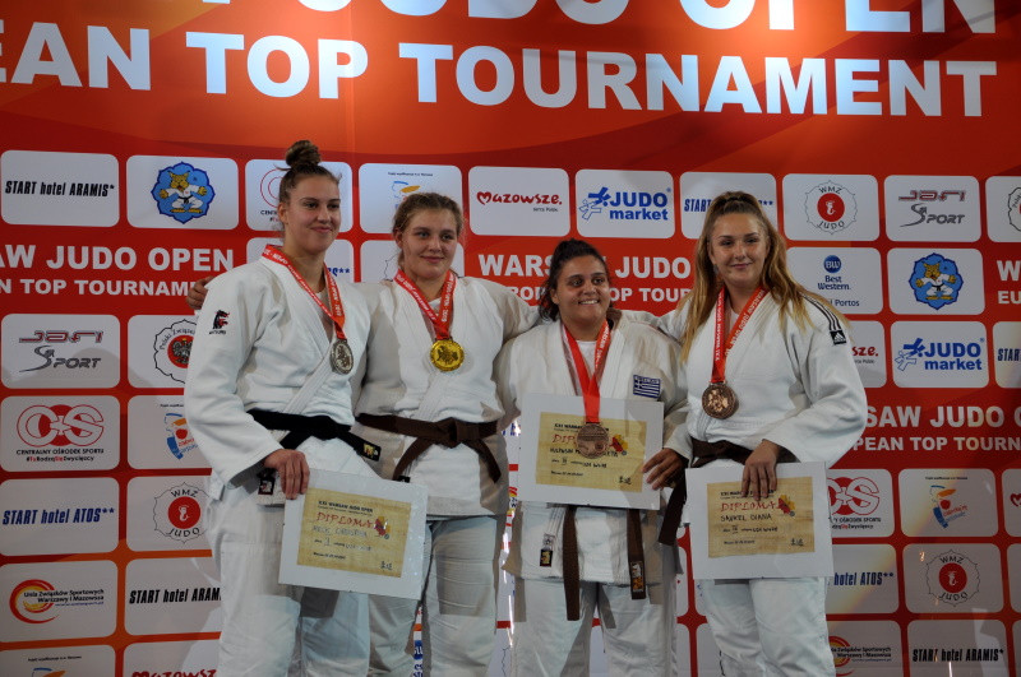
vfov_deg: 20.1
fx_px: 1912
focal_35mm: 68
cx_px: 510
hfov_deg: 29.9
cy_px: 338
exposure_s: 1/125
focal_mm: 45
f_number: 5.6
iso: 220
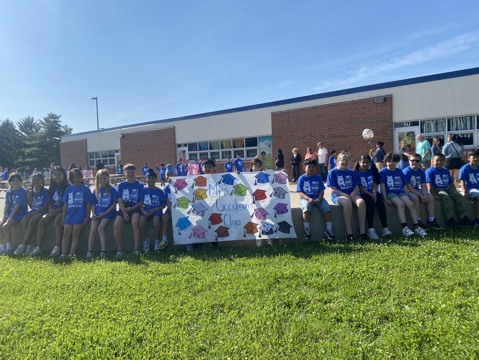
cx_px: 240
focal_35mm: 26
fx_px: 360
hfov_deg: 67.3
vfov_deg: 53.1
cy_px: 180
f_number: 1.8
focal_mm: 4.25
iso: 32
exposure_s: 1/2625
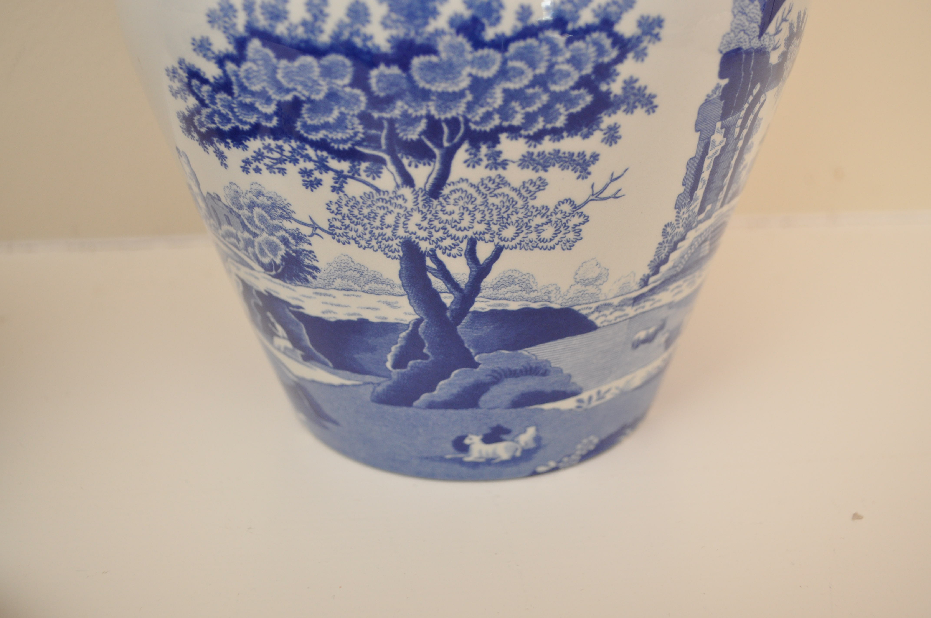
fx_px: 930
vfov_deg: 36.8
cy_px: 309
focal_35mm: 36
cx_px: 466
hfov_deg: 53.2
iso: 640
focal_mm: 24
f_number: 5
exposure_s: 1/100
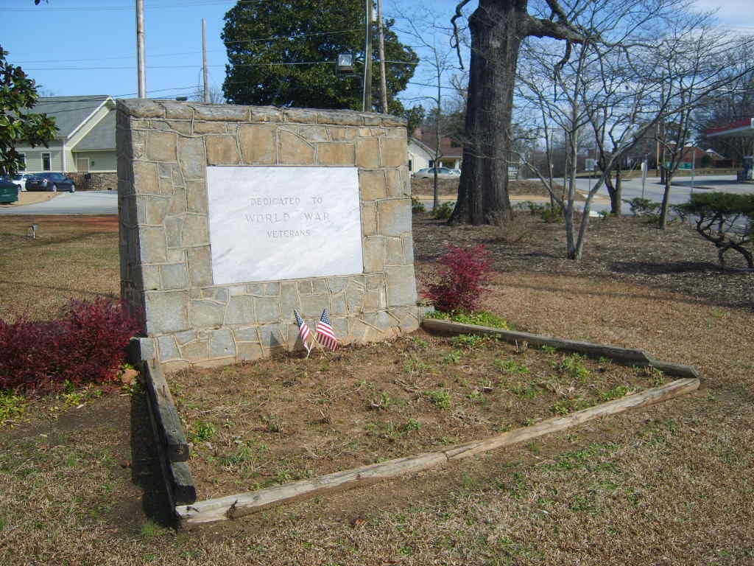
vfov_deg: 40.7
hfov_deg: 52.6
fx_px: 762
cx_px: 377
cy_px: 283
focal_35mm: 35
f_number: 2.8
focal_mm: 7.4
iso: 50
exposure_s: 1/1000
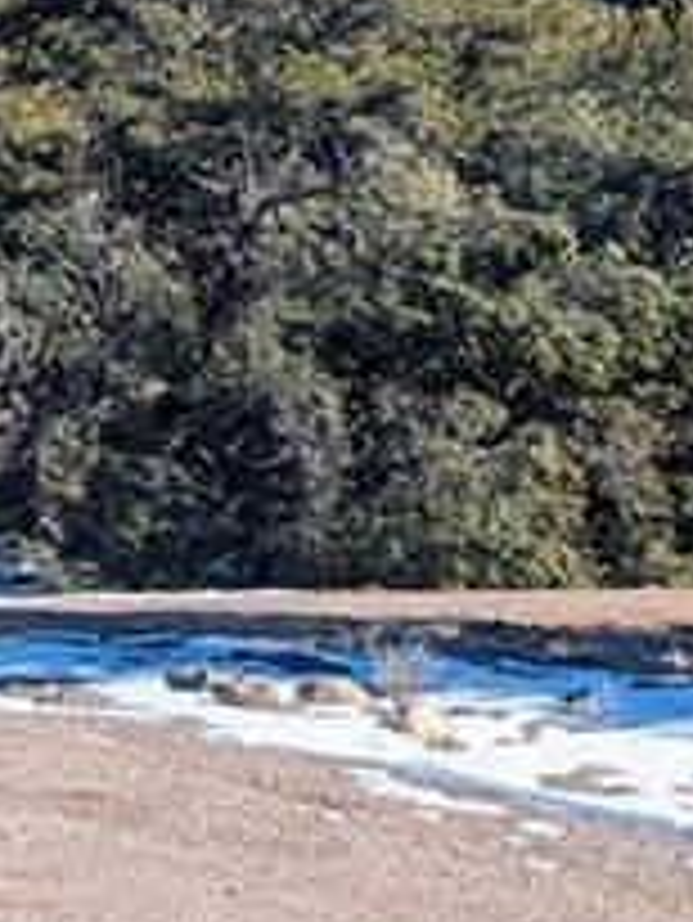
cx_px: -142
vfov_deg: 13.5
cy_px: 445
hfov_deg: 10.0
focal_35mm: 146
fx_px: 3893
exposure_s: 1/1616
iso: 40
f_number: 1.89
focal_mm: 5.43
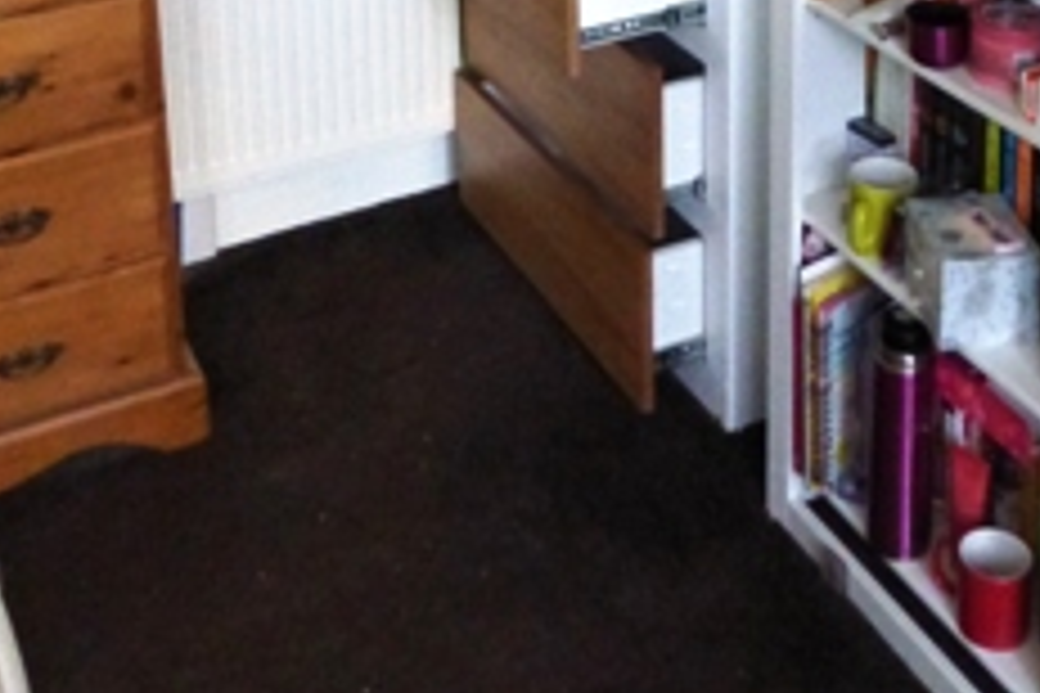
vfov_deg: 21.0
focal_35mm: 54
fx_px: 1560
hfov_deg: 36.7
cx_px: 621
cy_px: -364
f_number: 3.3
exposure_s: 1/250
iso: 1250
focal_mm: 4.3
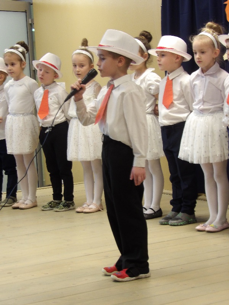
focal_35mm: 102
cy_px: 152
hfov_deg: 14.5
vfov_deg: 19.3
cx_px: 114
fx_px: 900
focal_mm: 18.2
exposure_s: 1/14
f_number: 4.2
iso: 400
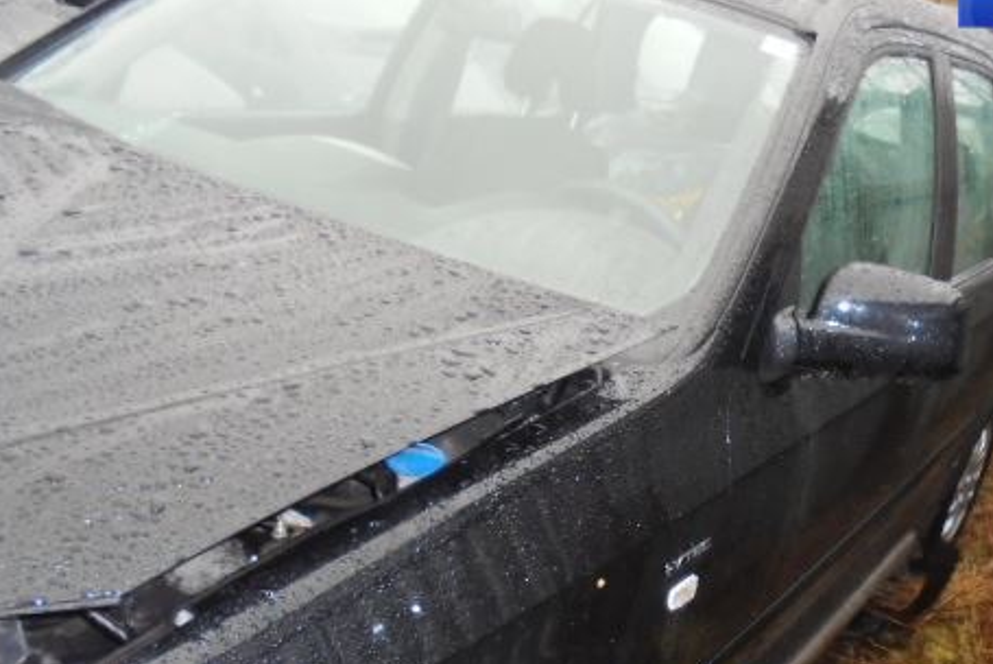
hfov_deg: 49.6
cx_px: 679
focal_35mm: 38
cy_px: 450
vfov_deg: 34.7
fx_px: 1049
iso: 400
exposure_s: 1/30
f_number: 3.5
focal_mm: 4.6
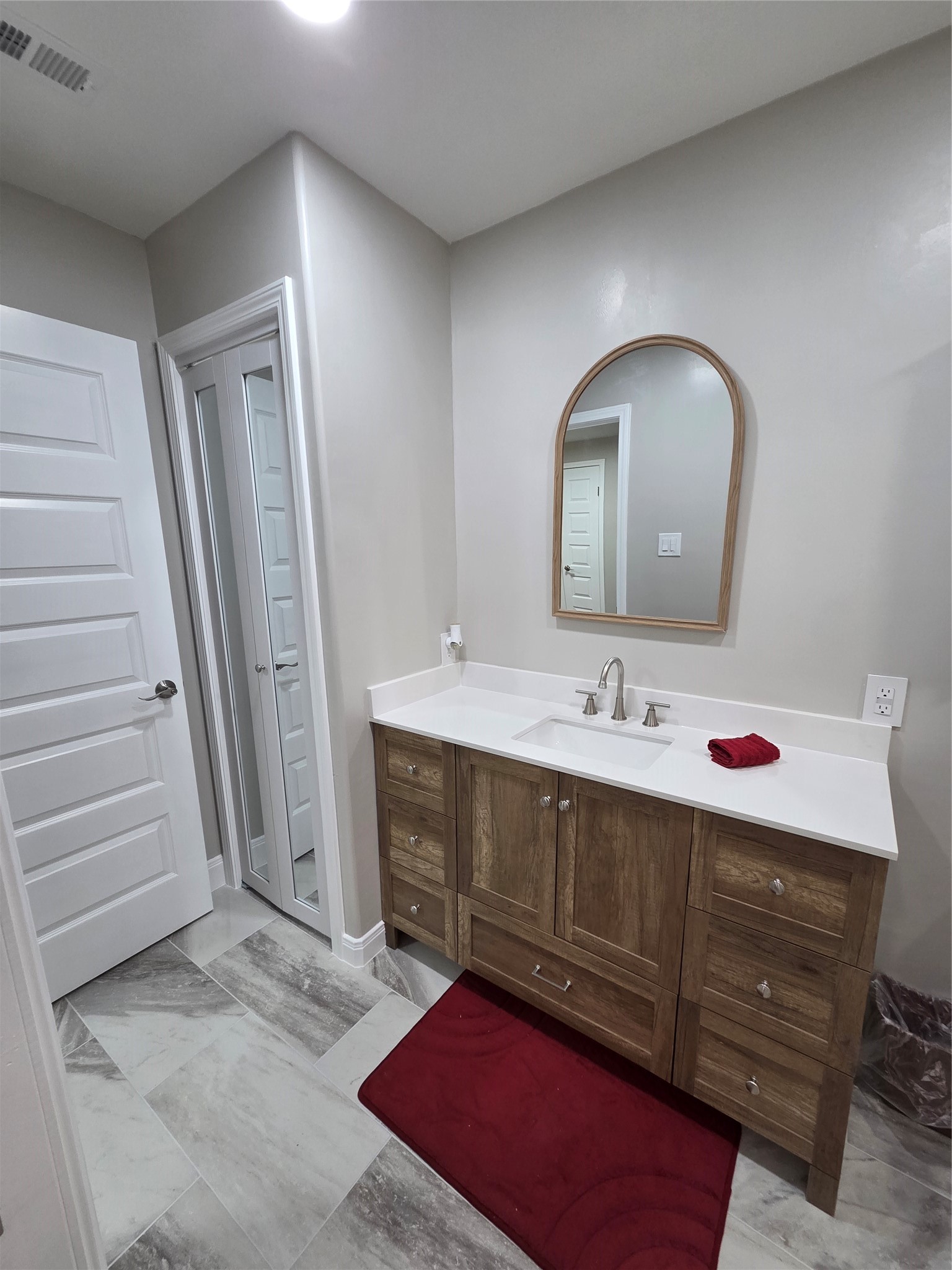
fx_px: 477
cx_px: 476
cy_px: 635
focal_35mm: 13
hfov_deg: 89.9
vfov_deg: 106.2
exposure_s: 1/60
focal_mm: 2.2
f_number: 2.2
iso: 160
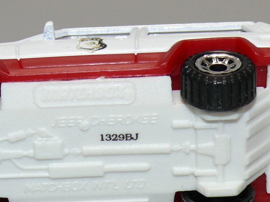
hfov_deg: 10.2
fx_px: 1505
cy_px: 103
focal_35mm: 193
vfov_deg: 7.7
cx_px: 109
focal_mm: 13.4
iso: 100
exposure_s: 1/30
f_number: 4
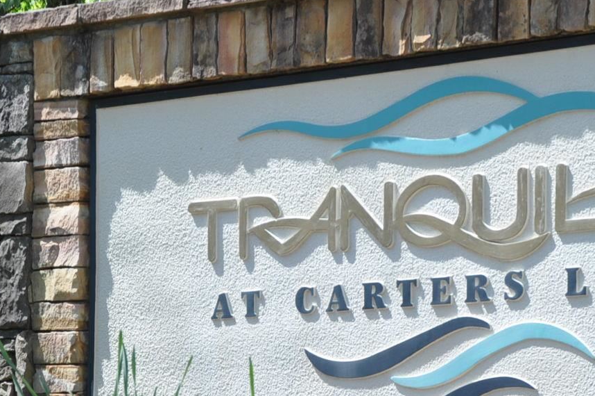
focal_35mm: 195
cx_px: 189
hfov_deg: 10.5
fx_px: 3219
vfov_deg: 7.0
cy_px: 347
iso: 200
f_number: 8
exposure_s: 1/250
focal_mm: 52
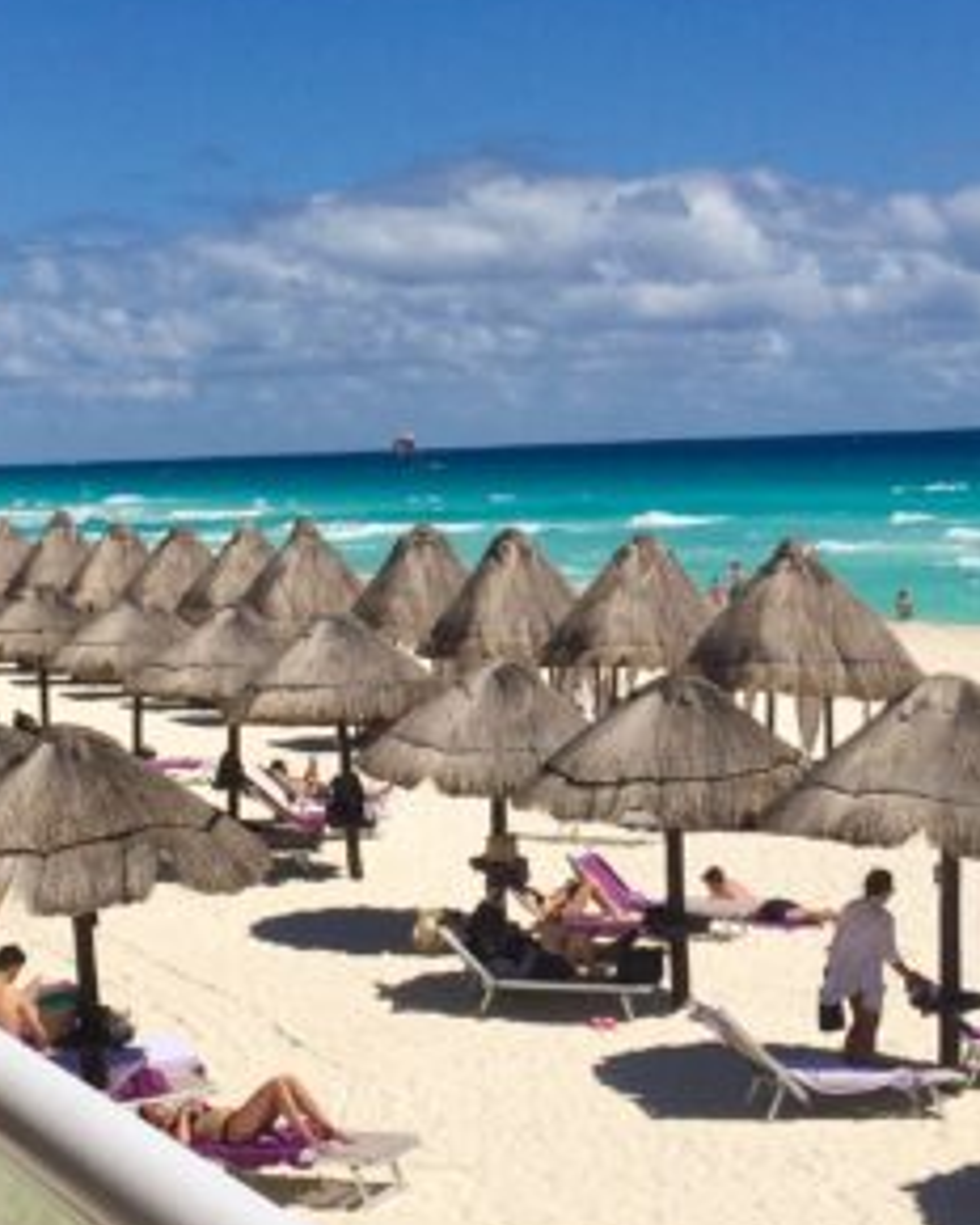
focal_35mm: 75
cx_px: 346
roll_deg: +1.1
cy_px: 410
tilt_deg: +0.8
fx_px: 2719
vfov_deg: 25.3
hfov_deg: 20.4
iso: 32
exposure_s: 1/6623
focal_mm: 4.15
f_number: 2.2
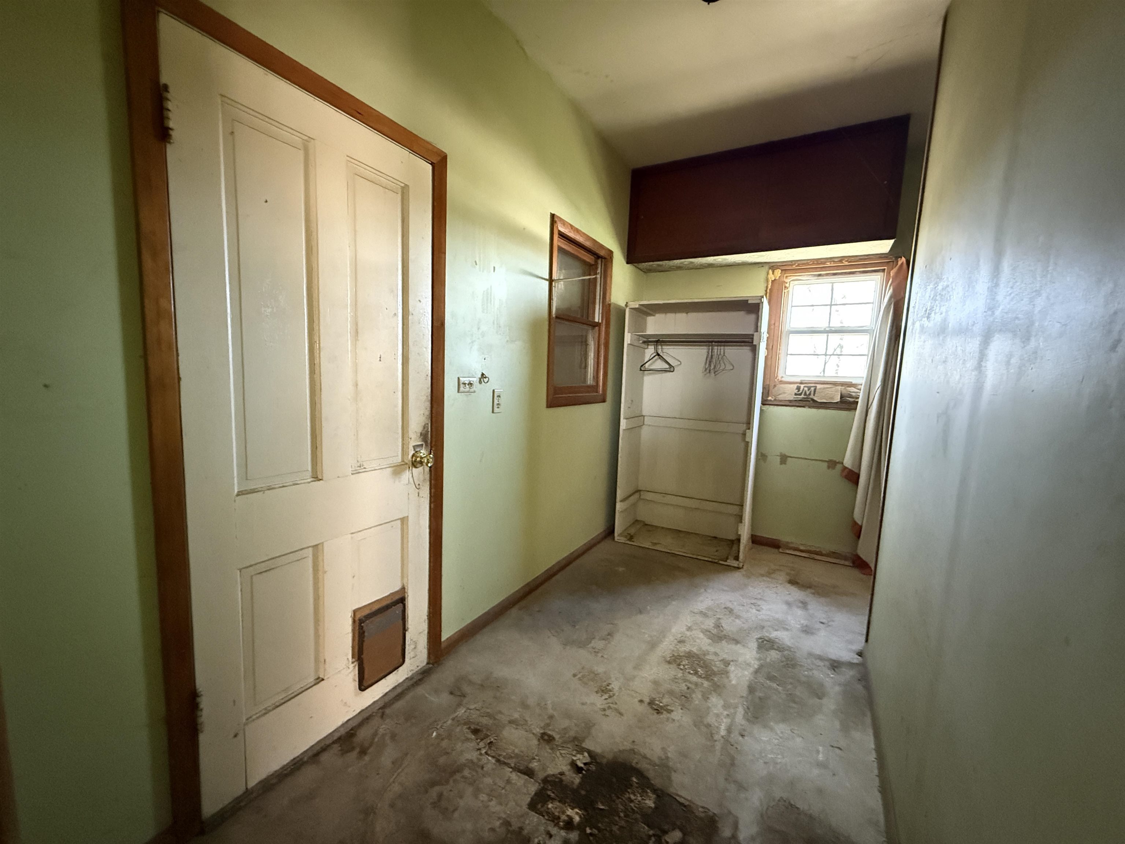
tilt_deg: -5.4
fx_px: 455
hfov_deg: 102.1
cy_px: 422
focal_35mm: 14
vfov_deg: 85.7
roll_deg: -2.3
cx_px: 562
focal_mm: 2.22
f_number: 2.2
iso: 1250
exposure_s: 1/57
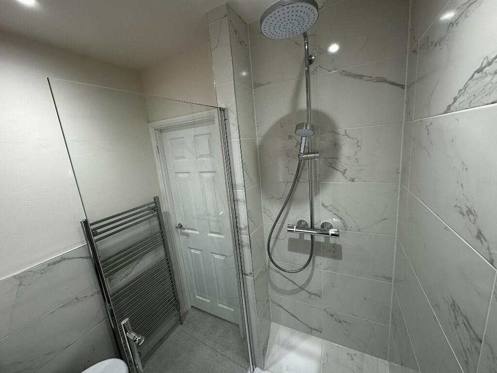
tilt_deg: -11.7
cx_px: 248
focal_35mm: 14
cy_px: 186
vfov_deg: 85.7
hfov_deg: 102.1
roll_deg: +5.3
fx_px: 201
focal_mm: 2.22
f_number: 2.2
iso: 125
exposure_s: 1/100
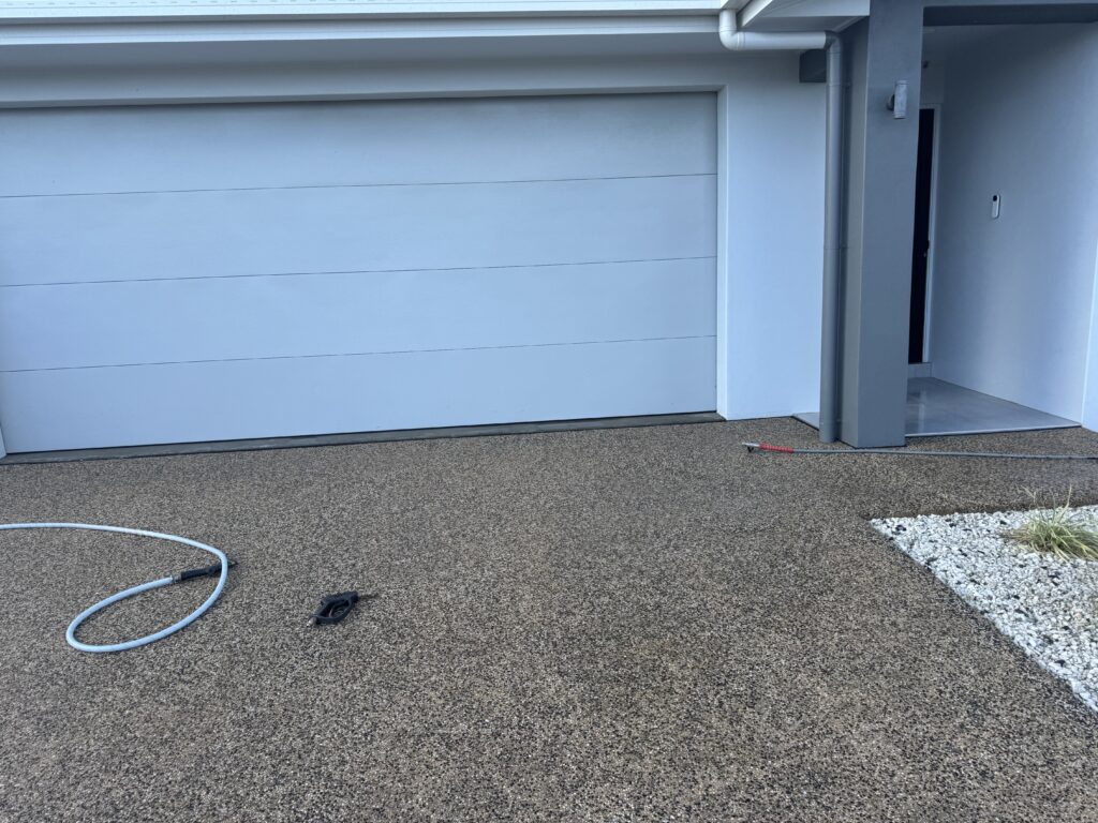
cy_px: 412
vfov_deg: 56.8
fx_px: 761
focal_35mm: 24
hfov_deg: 71.6
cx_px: 549
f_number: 1.78
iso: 80
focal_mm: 6.76
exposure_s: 1/1560
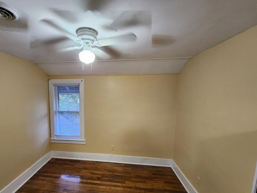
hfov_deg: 97.4
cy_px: 109
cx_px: 109
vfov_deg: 81.4
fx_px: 111
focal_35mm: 15
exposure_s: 1/60
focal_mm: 2.2
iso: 400
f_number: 2.2
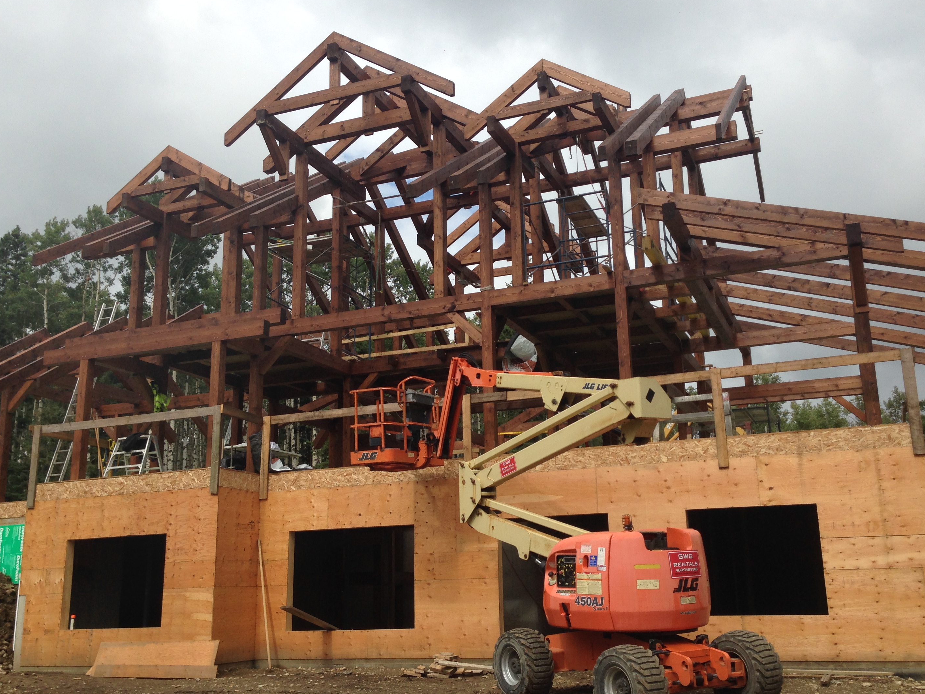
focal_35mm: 38
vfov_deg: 37.7
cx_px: 472
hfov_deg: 49.0
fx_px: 1015
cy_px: 358
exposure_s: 1/1642
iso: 50
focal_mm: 4.12
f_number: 2.4
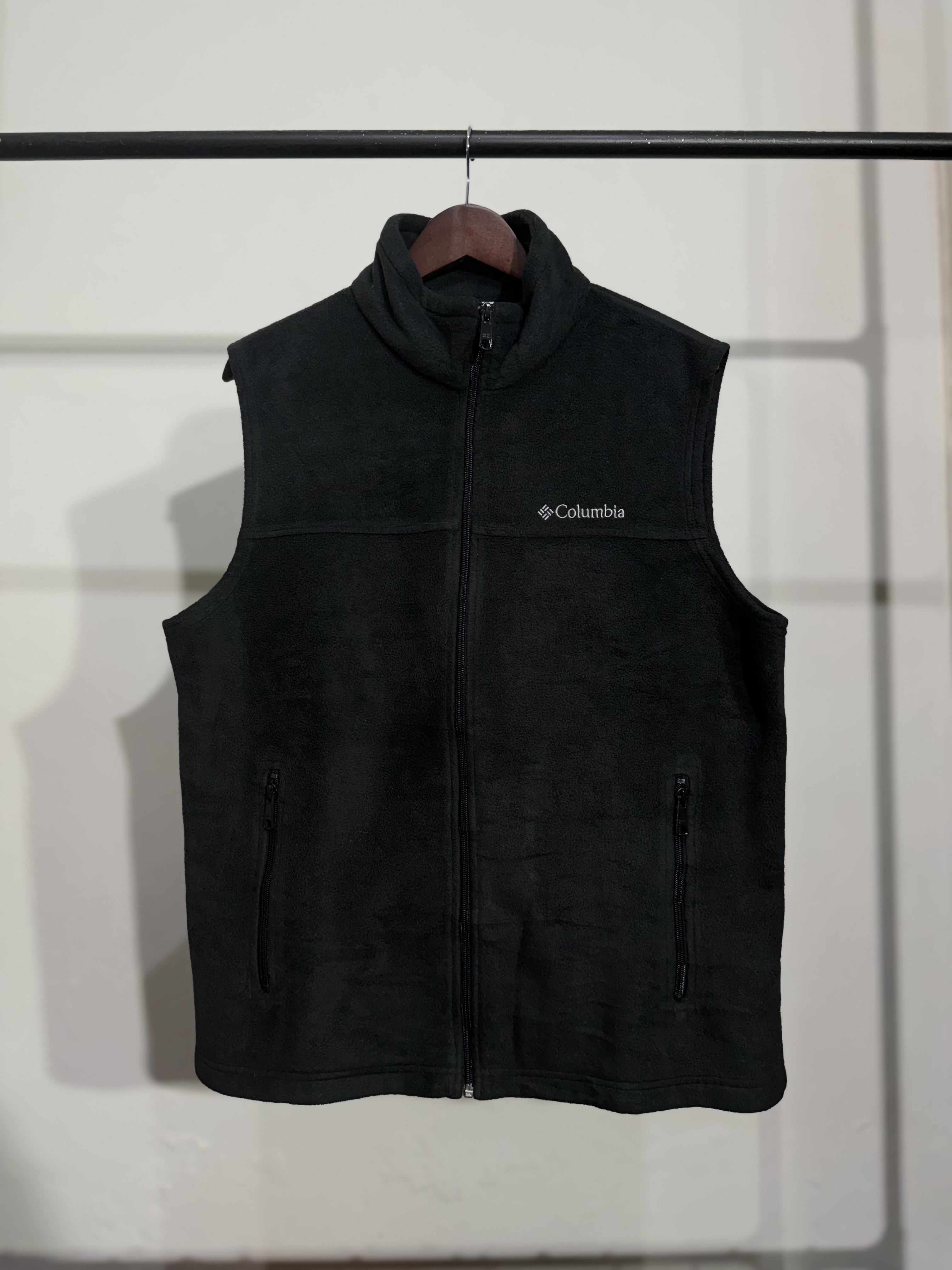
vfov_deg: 71.6
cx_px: 476
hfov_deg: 56.8
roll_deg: +0.5
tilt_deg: +2.9
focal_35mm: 24
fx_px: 880
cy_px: 635
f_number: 1.78
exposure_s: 1/100
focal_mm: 6.76
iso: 100
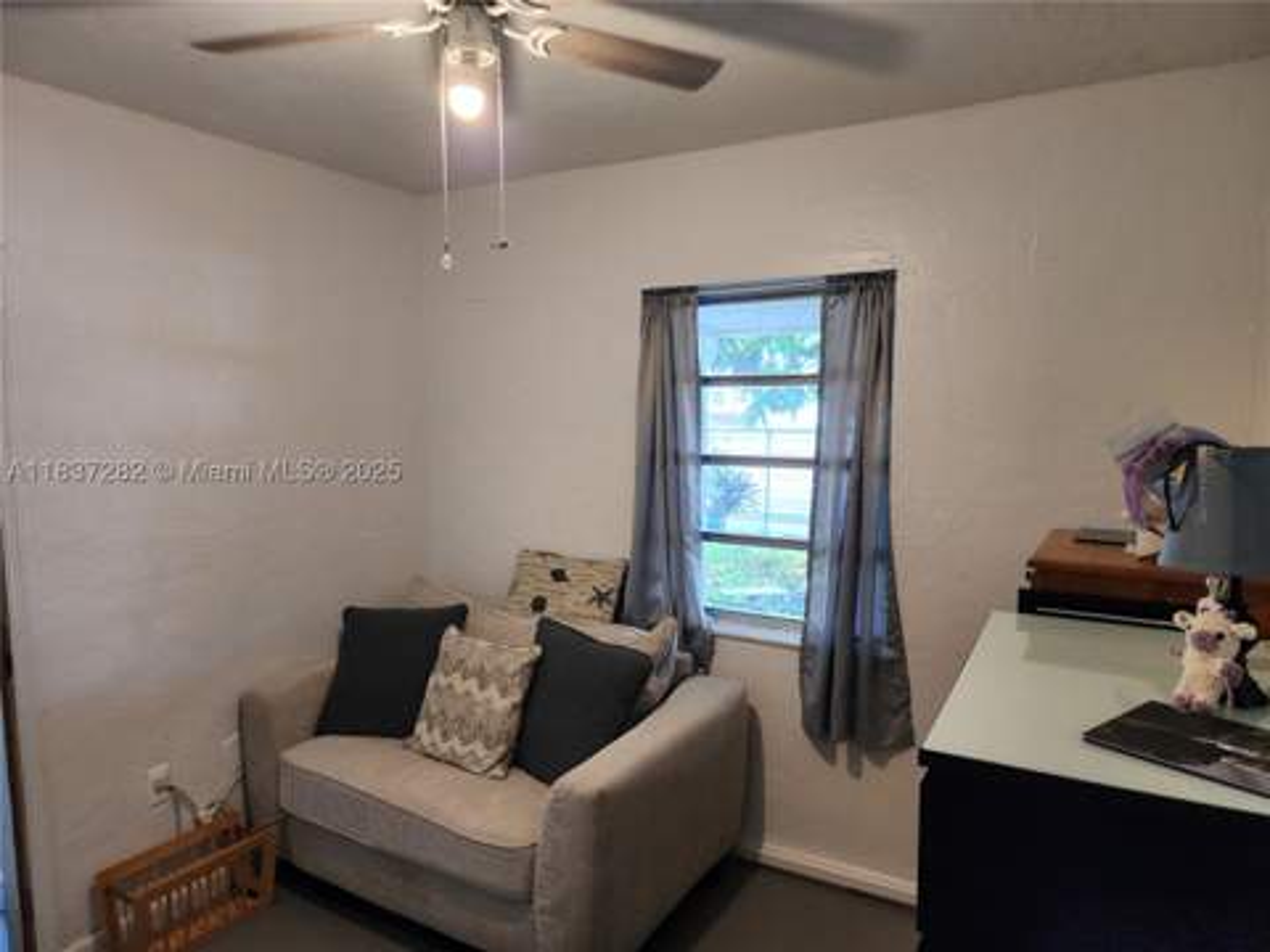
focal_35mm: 23
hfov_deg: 73.9
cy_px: 476
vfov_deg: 58.9
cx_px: 635
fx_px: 844
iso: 125
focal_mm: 6.4
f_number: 1.8
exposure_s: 1/120
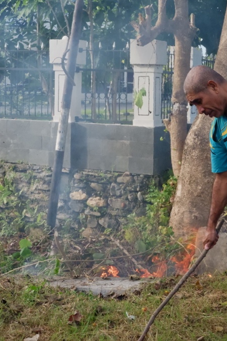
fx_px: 643
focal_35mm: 68
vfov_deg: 29.7
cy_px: 171
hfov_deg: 19.8
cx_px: 185
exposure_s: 1/420
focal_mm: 30.5
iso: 6400
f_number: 22
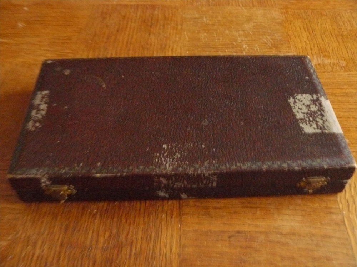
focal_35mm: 36
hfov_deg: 51.4
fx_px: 371
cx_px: 178
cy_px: 134
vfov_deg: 39.7
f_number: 2.8
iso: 800
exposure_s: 1/4
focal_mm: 6
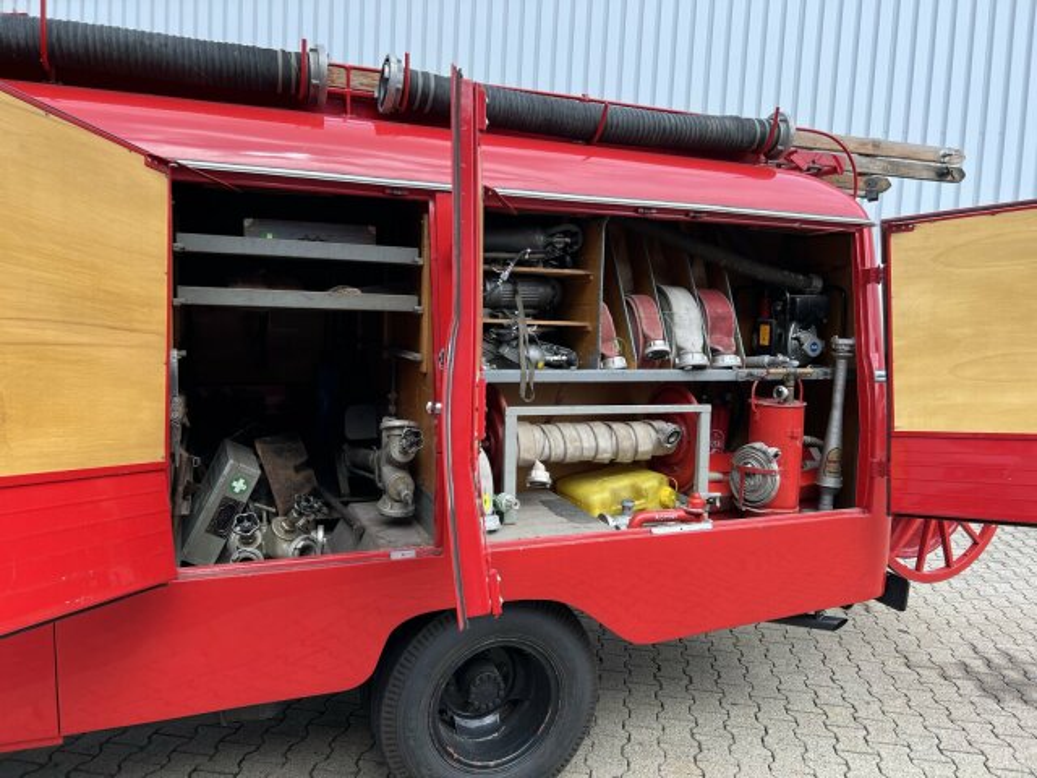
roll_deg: -2.9
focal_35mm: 26
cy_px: 389
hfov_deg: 67.3
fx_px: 779
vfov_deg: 53.1
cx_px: 518
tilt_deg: -5.2
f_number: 1.5
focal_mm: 5.7
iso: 50
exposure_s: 1/763
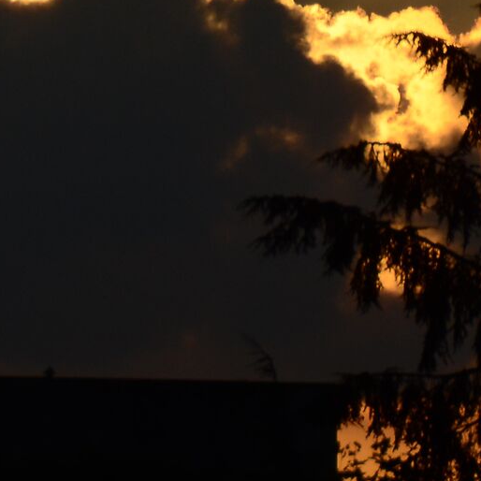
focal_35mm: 1189
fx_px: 18692
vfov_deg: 1.5
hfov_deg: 1.5
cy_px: 14
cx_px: 51
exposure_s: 1/8000
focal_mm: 200
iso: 400
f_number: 5.6
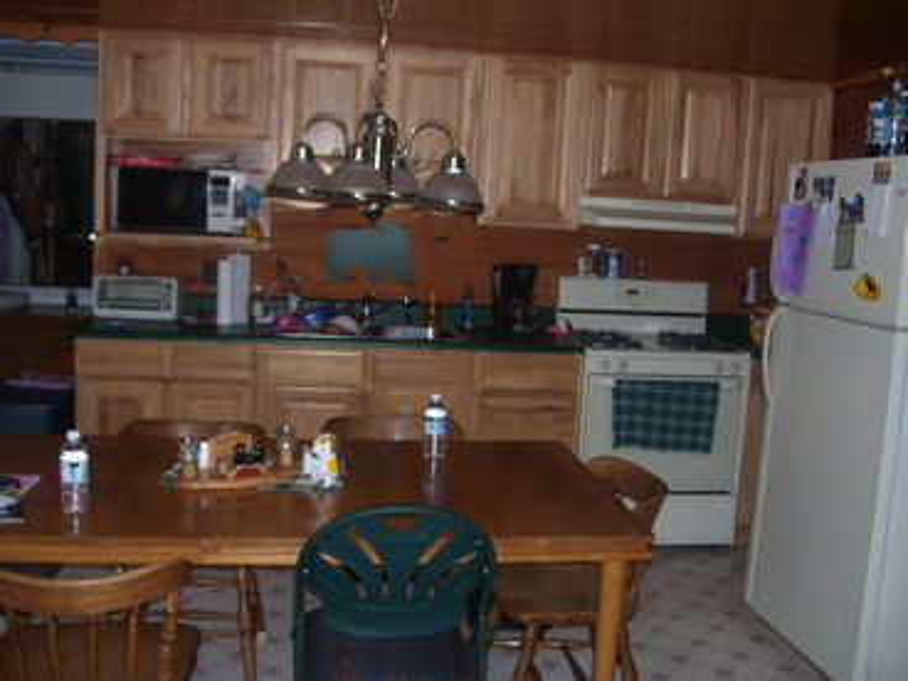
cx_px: 454
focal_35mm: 37
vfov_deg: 38.7
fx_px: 971
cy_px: 340
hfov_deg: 50.1
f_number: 2.7
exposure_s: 1/60
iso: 80
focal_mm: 6
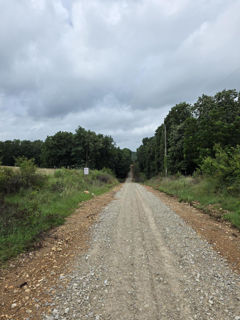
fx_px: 213
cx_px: 120
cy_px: 160
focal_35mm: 23
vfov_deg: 73.9
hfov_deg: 58.9
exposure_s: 1/7944
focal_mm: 6.25
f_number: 1.7
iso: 80
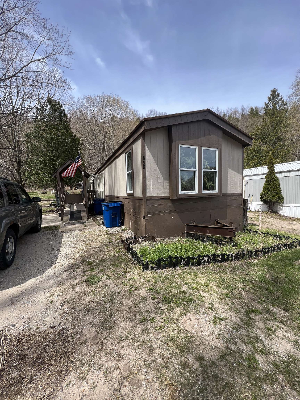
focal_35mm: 13
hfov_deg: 89.9
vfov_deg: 106.2
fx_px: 150
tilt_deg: -3.4
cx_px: 150
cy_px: 200
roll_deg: +1.7
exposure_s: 1/815
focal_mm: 1.57
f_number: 1.8
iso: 32
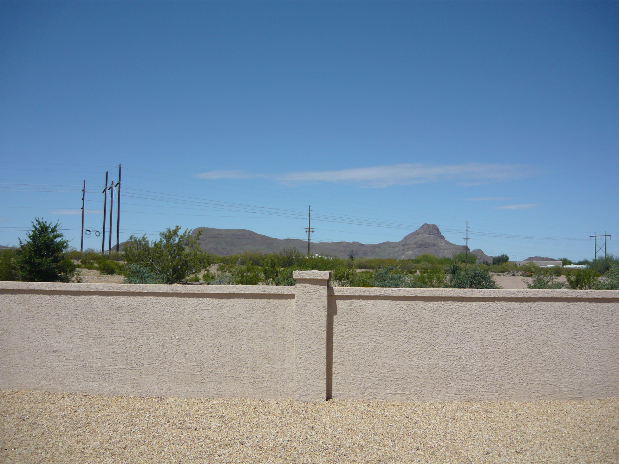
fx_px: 590
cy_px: 232
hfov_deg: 55.4
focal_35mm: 33
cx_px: 310
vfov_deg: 42.9
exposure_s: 1/320
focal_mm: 5.5
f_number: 8
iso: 100
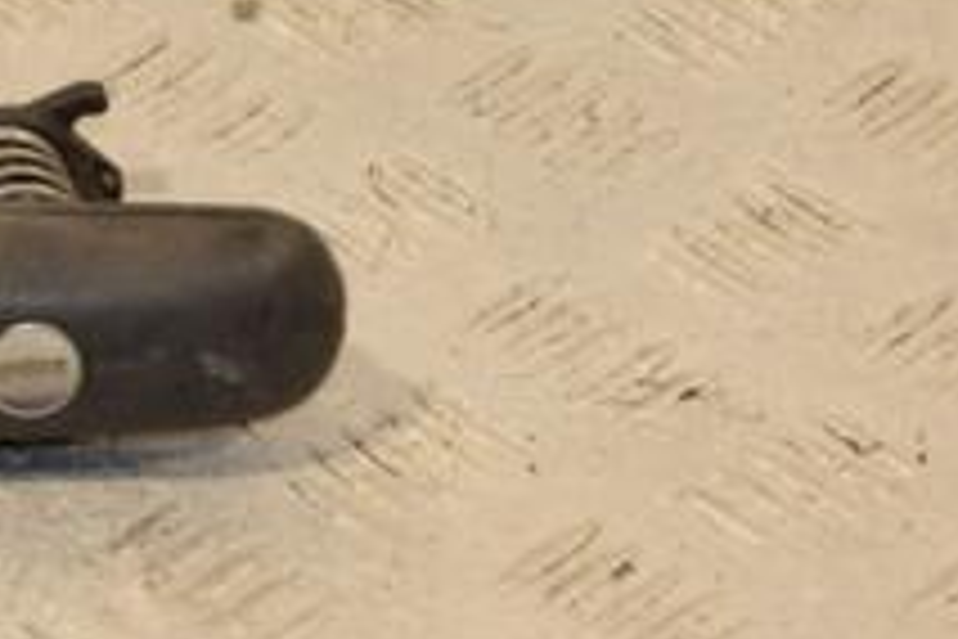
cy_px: 261
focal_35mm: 190
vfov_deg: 7.2
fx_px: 5067
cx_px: -310
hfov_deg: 10.5
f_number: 8
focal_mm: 45
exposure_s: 1/200
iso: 800
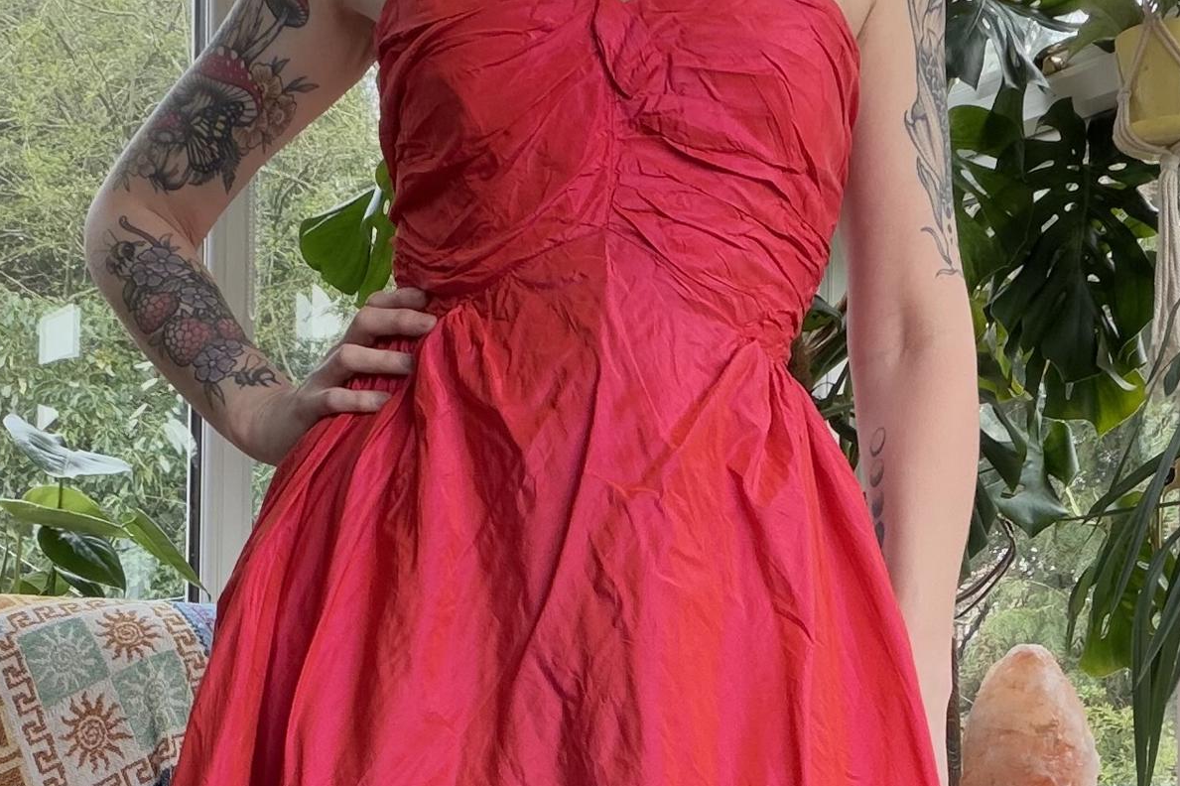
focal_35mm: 42
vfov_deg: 31.0
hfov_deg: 46.4
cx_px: 590
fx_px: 1376
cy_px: 634
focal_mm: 2.71
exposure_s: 1/121
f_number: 1.9
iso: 64
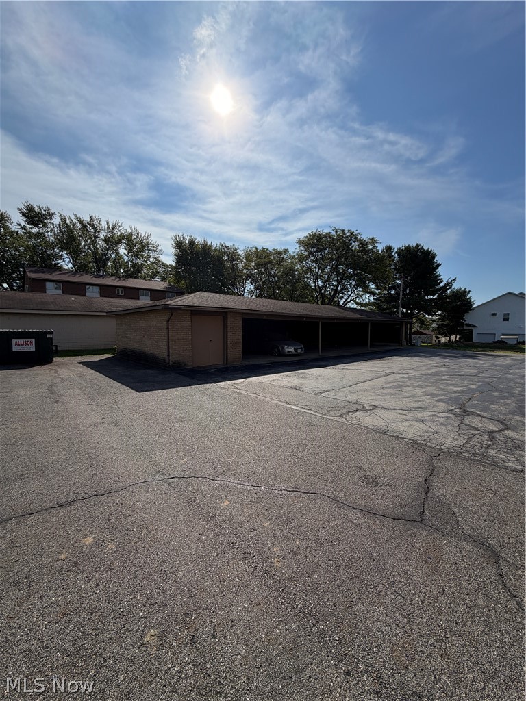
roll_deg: -0.2
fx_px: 284
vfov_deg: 102.1
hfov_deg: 85.7
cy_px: 350
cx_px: 263
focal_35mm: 14
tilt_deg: -3.3
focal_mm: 2.22
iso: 20
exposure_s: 1/1698
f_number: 2.2
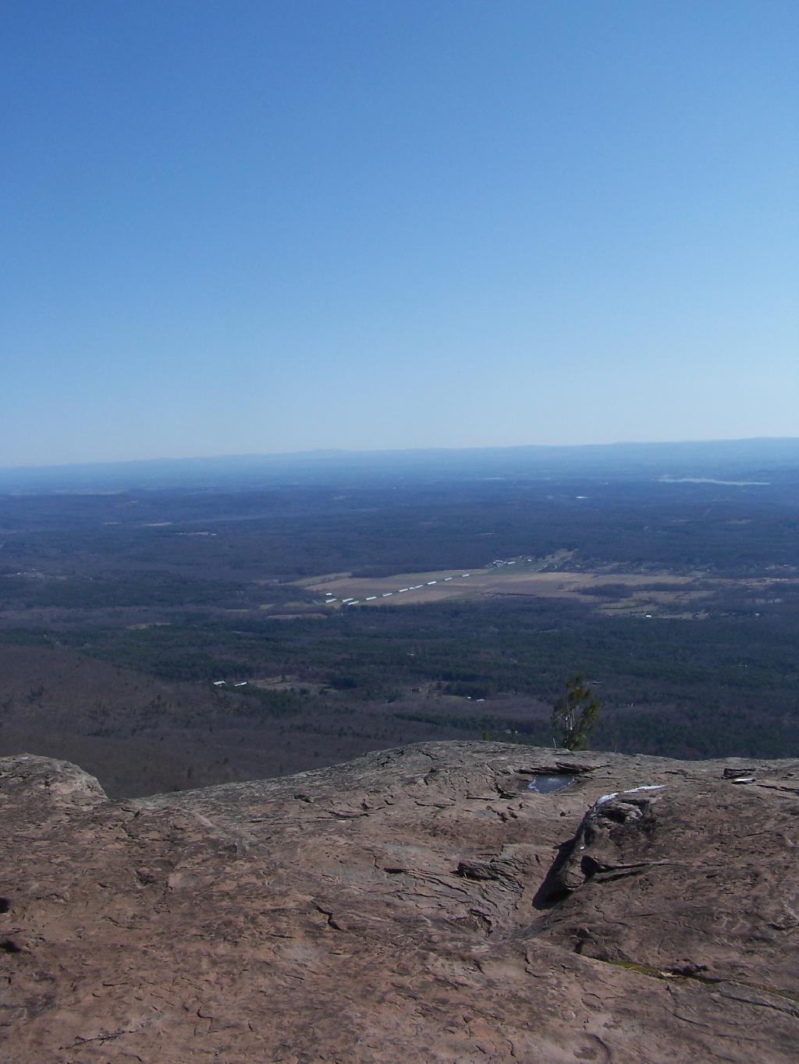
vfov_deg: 49.0
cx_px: 400
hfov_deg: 37.7
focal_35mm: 38
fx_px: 1169
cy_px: 532
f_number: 5.6
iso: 80
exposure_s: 1/640
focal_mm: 6.3
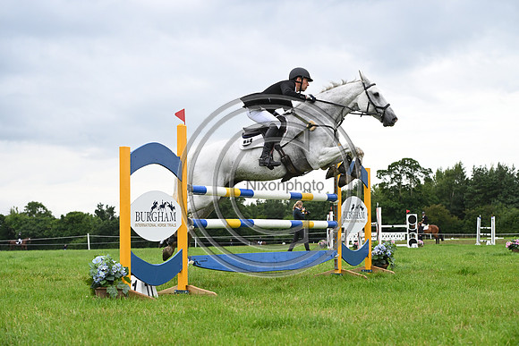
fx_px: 1154
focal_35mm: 80
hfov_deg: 25.4
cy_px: 173
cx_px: 260
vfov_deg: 17.1
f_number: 5.6
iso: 1250
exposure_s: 1/1250
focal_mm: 80
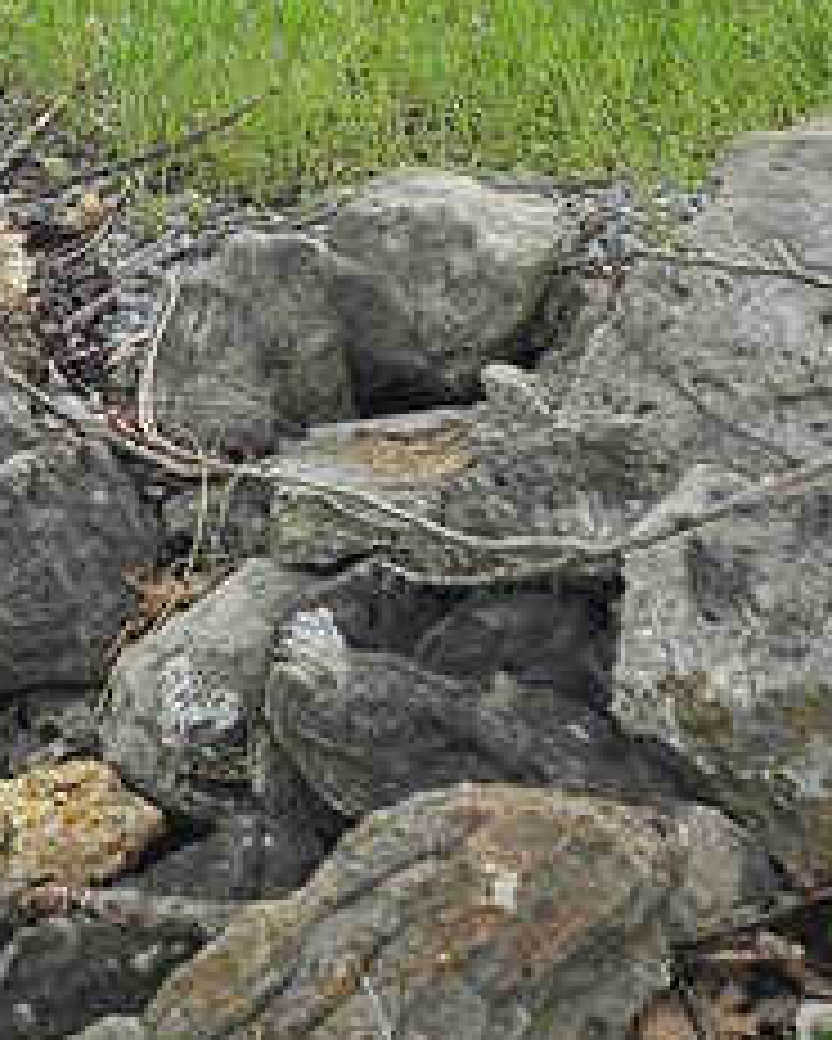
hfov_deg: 13.9
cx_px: -418
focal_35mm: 104
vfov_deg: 17.5
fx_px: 3199
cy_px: -230
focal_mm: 5
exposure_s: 1/1205
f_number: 1.8
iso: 50
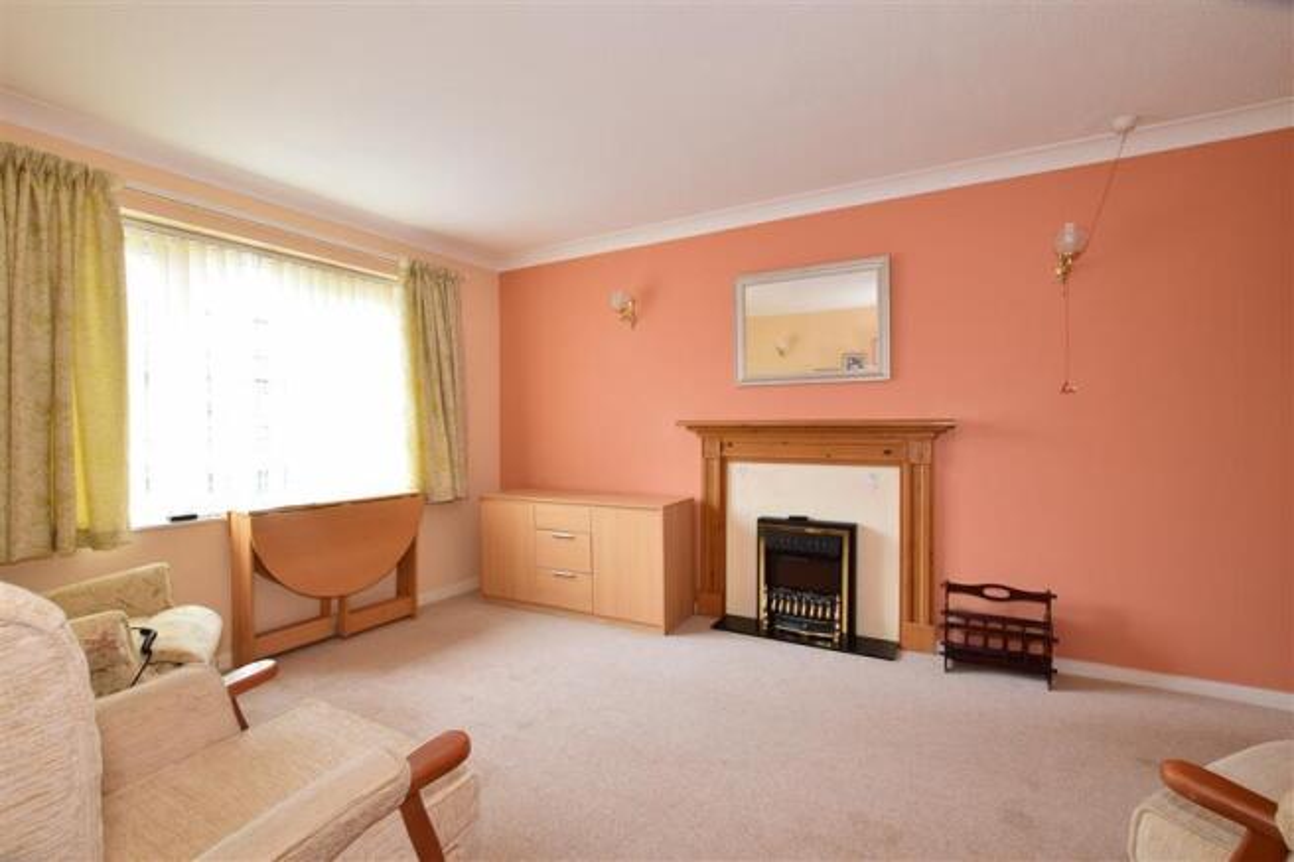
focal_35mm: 15
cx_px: 647
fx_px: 539
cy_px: 431
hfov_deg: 100.4
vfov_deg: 77.3
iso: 400
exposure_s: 1/5
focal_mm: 10
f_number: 11
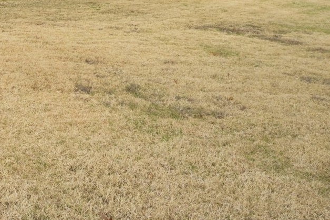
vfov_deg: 20.3
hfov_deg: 26.8
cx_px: -109
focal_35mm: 62
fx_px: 568
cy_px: -53
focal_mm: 19
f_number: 9
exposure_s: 1/400
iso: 250
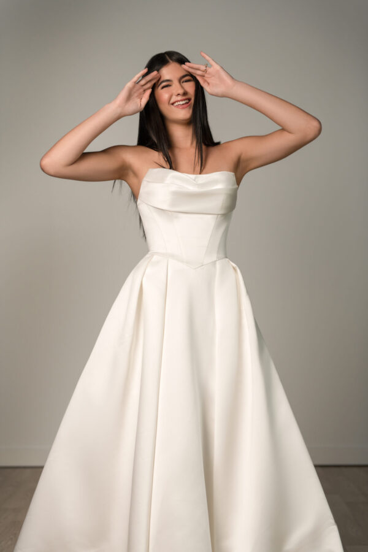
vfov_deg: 34.5
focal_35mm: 58
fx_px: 889
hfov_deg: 23.4
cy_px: 276
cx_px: 184
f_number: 2.8
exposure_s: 1/2000
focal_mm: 58
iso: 500
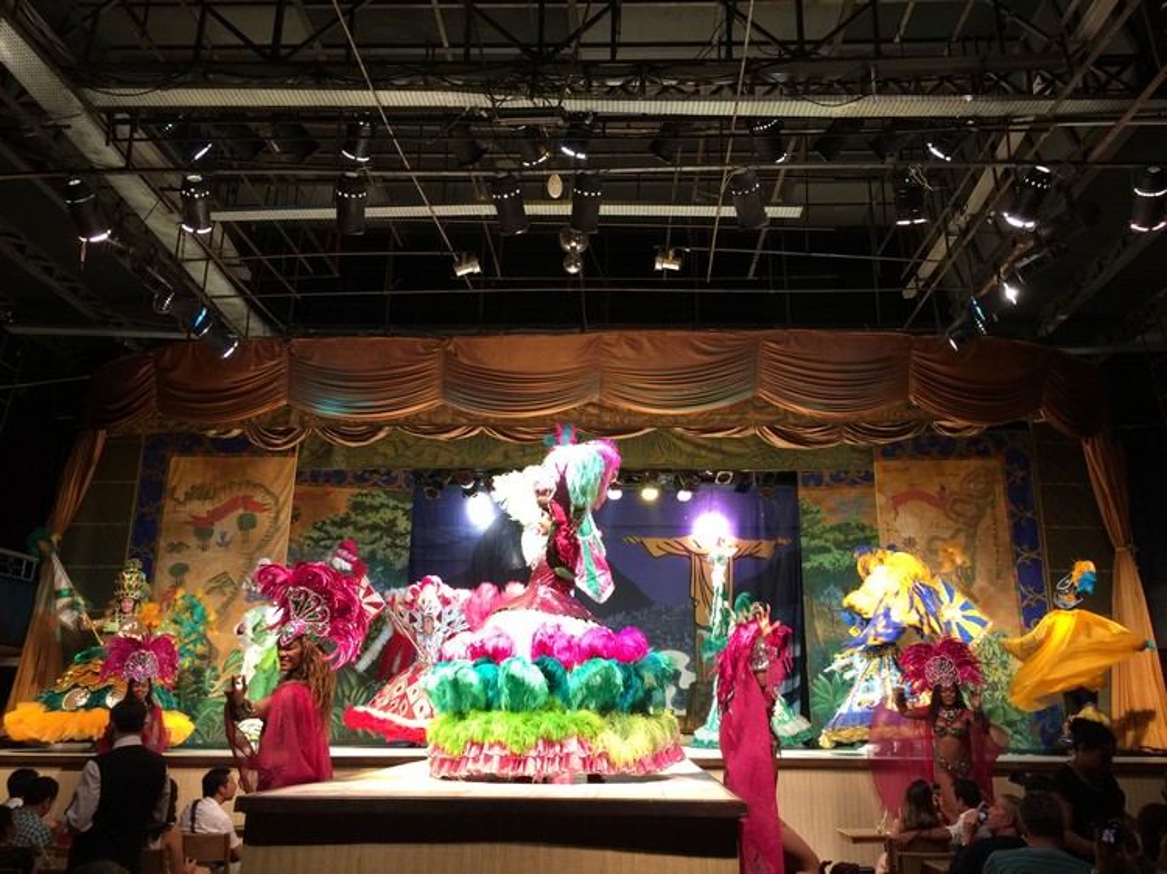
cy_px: 437
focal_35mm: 29
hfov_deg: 61.7
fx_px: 977
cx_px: 584
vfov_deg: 48.2
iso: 32
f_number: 2.2
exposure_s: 1/15
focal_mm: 4.15
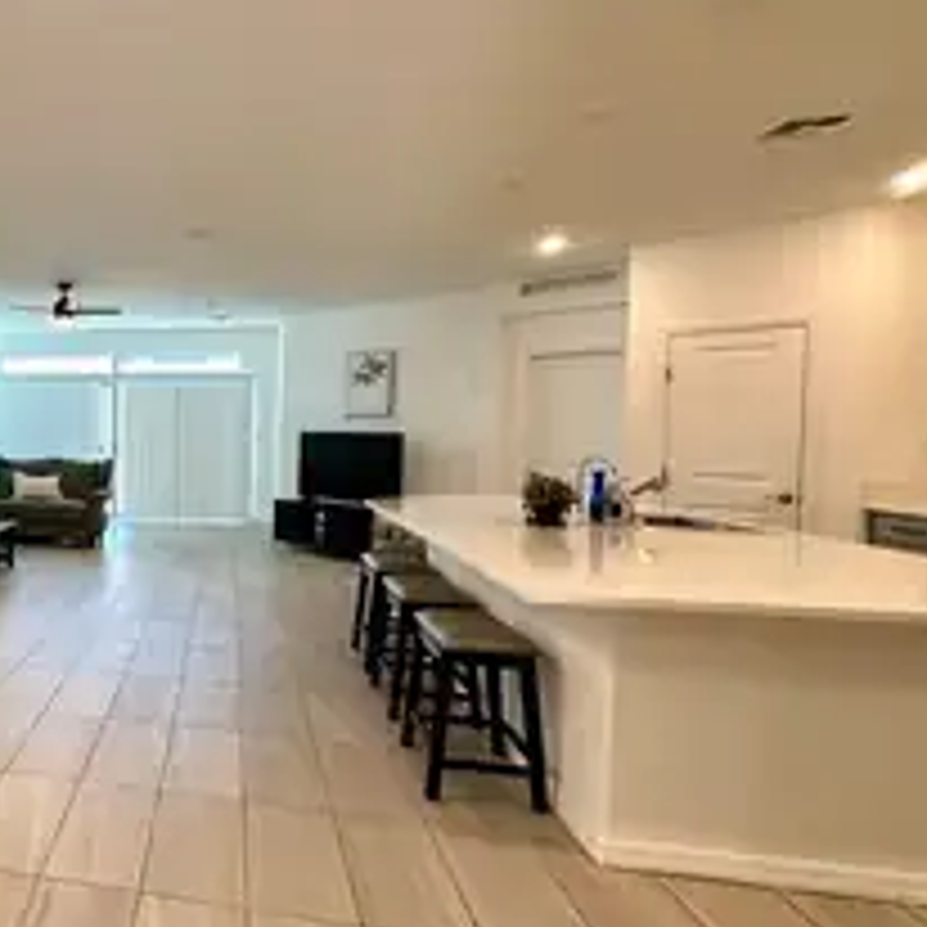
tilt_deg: -1.3
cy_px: 450
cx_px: 63
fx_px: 727
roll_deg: -0.5
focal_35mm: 24
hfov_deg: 54.9
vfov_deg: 65.0
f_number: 2.2
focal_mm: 2.22
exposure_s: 1/120
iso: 200
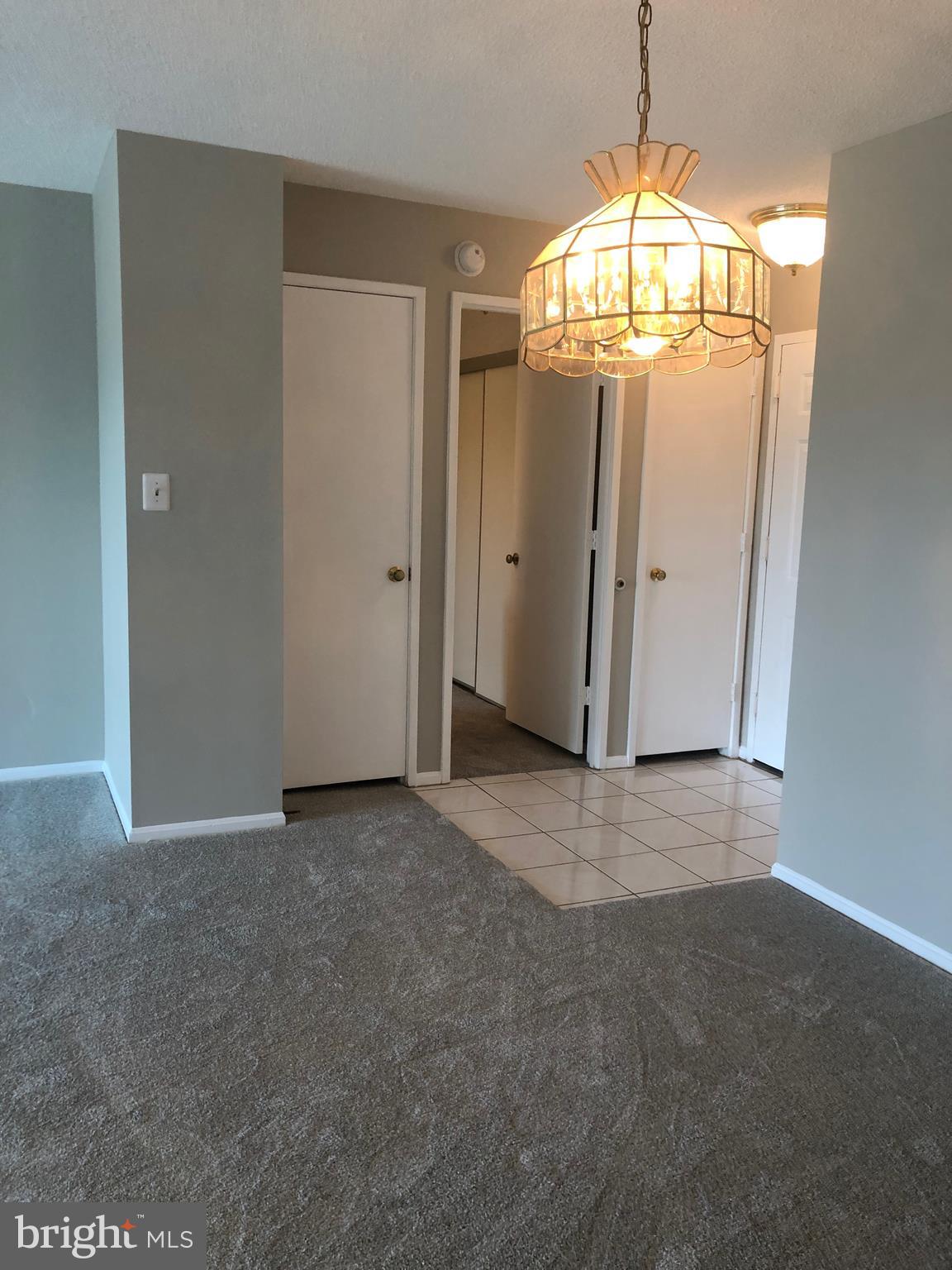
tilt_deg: -7.6
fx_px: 1027
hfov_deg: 49.7
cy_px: 635
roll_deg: -2.2
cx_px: 476
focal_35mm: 28
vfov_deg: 63.4
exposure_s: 1/30
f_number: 1.8
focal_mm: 4
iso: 32
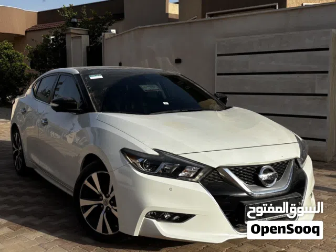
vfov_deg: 53.1
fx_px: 252
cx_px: 168
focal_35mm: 26
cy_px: 126
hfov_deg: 67.3
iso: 50
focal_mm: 5.96
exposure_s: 1/3788
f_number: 1.6
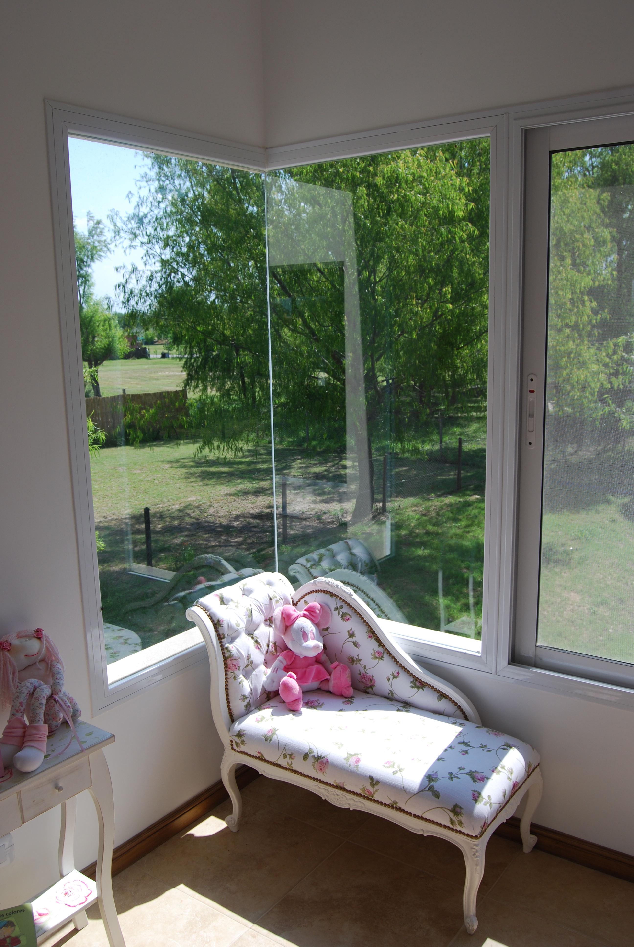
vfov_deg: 61.9
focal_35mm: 30
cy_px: 474
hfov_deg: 43.7
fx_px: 790
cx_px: 317
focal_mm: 20
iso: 100
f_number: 7.1
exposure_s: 1/200
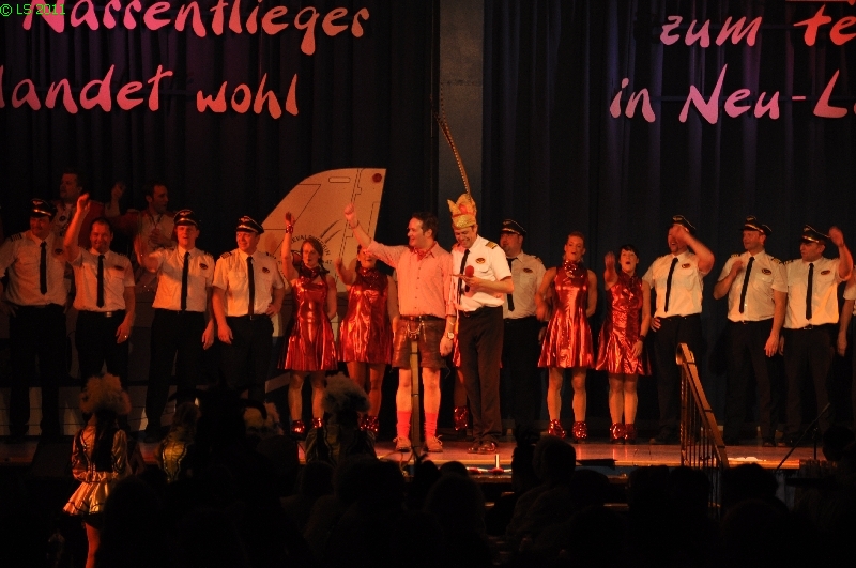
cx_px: 428
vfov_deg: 8.7
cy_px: 284
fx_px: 3740
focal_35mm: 158
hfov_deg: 13.1
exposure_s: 1/60
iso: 400
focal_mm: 105
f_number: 5.6
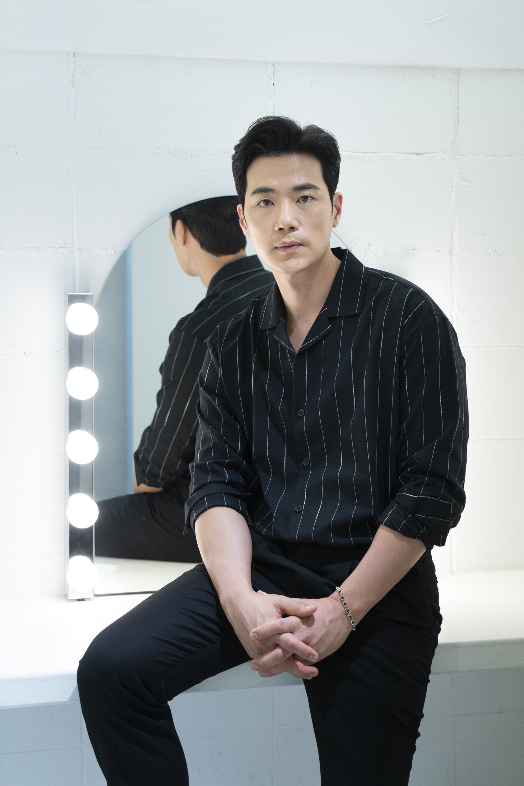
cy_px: 393
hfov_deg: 23.8
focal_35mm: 57
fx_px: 1244
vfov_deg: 35.0
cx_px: 262
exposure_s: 1/320
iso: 1600
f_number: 4
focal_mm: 57
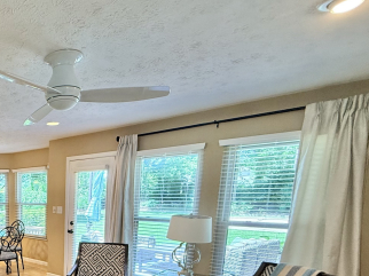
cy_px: 249
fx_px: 309
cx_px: 7
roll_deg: +1.4
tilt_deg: -9.1
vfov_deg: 43.9
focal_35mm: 29
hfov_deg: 50.9
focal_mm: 2.22
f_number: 2.2
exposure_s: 1/120
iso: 250
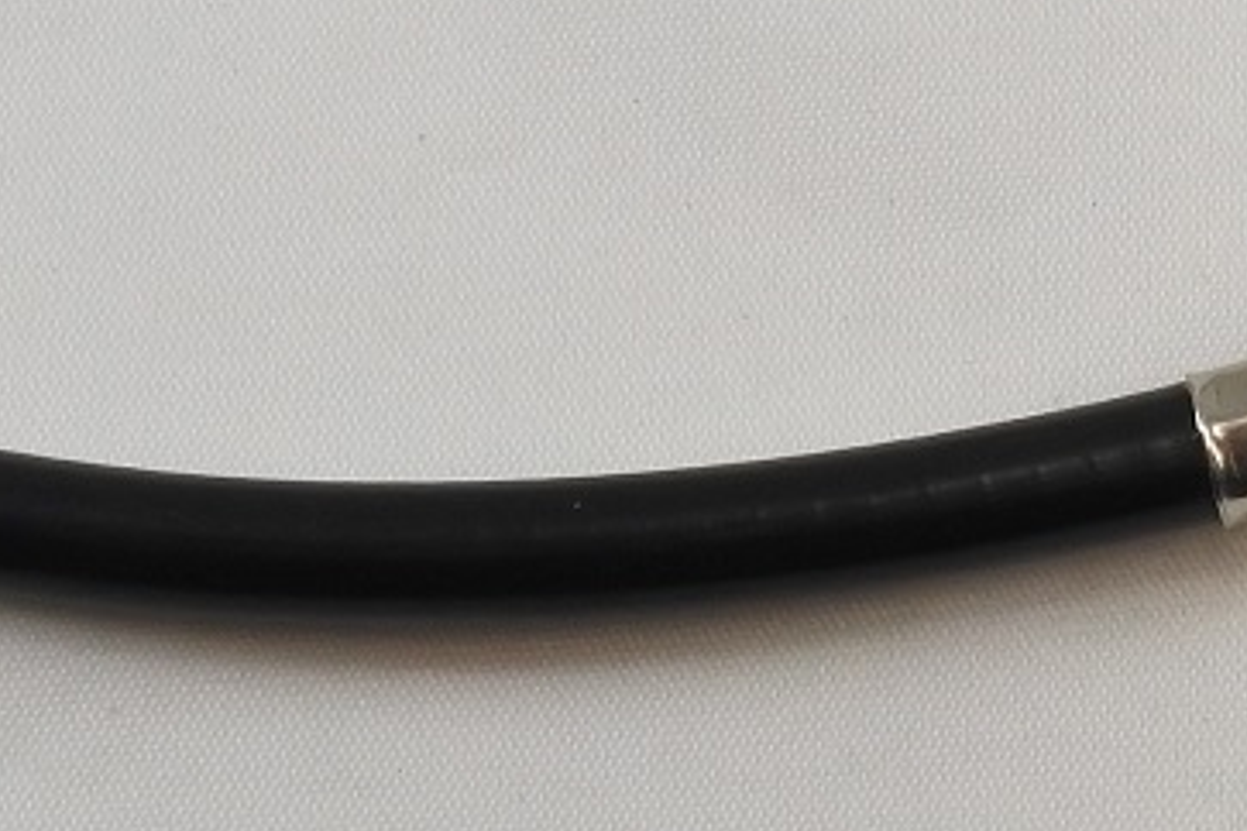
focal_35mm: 173
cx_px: 1439
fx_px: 5992
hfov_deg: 11.7
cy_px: -900
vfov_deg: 7.6
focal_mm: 13.7
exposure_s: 1/200
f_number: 4
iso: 400
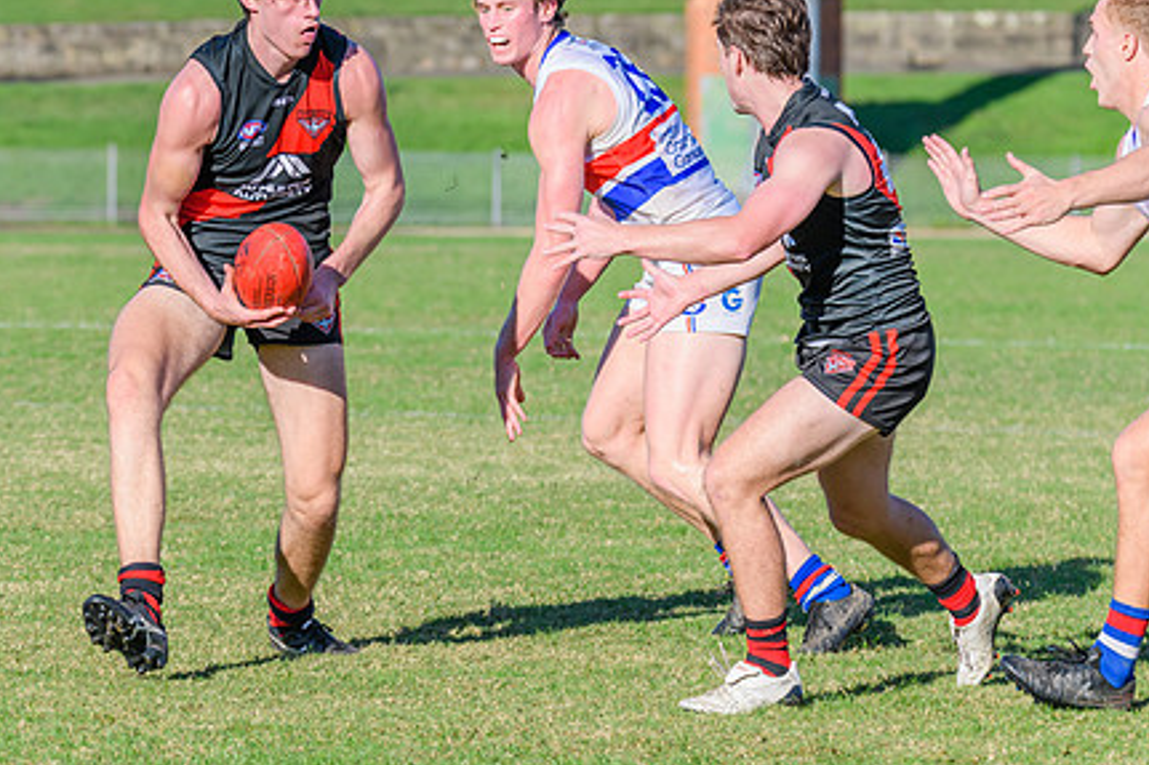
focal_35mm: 344
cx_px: 415
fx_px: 10975
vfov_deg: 4.0
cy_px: 267
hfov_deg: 6.0
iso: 800
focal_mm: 210
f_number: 8
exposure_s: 1/2000
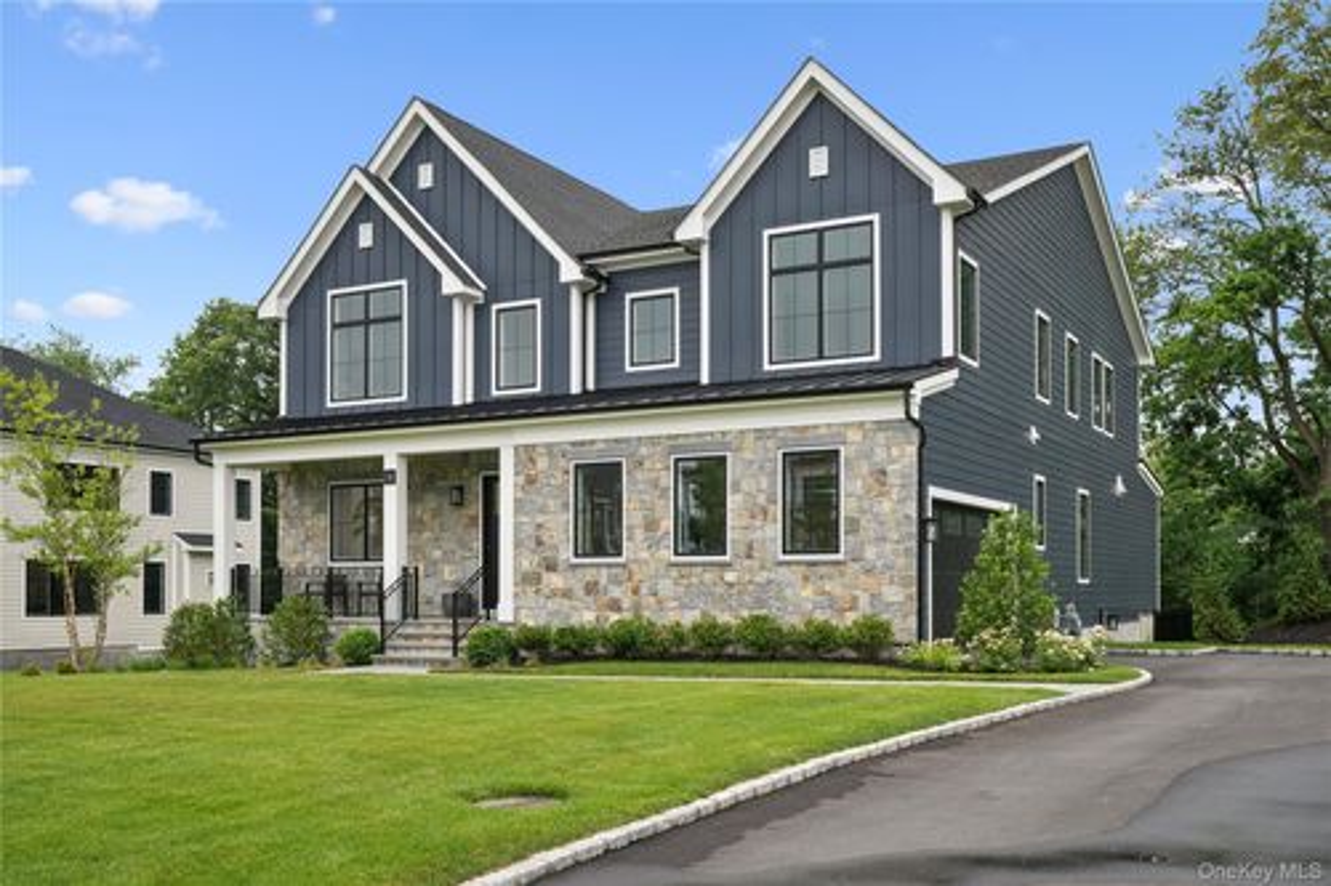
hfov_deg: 54.5
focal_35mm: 35
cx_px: 666
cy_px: 443
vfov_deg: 37.8
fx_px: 1294
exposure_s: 1/25
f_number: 11
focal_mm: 35
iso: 100
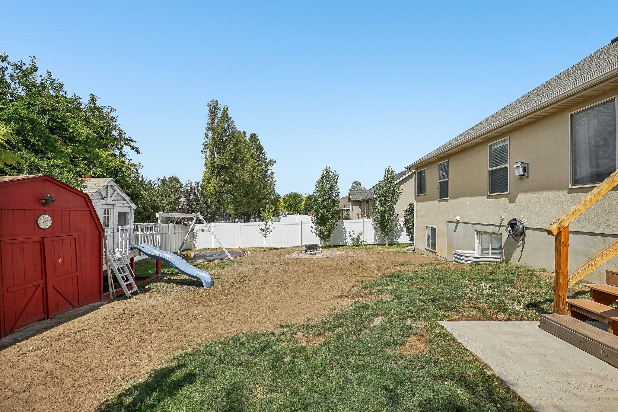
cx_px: 309
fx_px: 275
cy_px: 206
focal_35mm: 16
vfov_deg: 73.7
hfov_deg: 96.7
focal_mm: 16
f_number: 8
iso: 100
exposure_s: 1/500
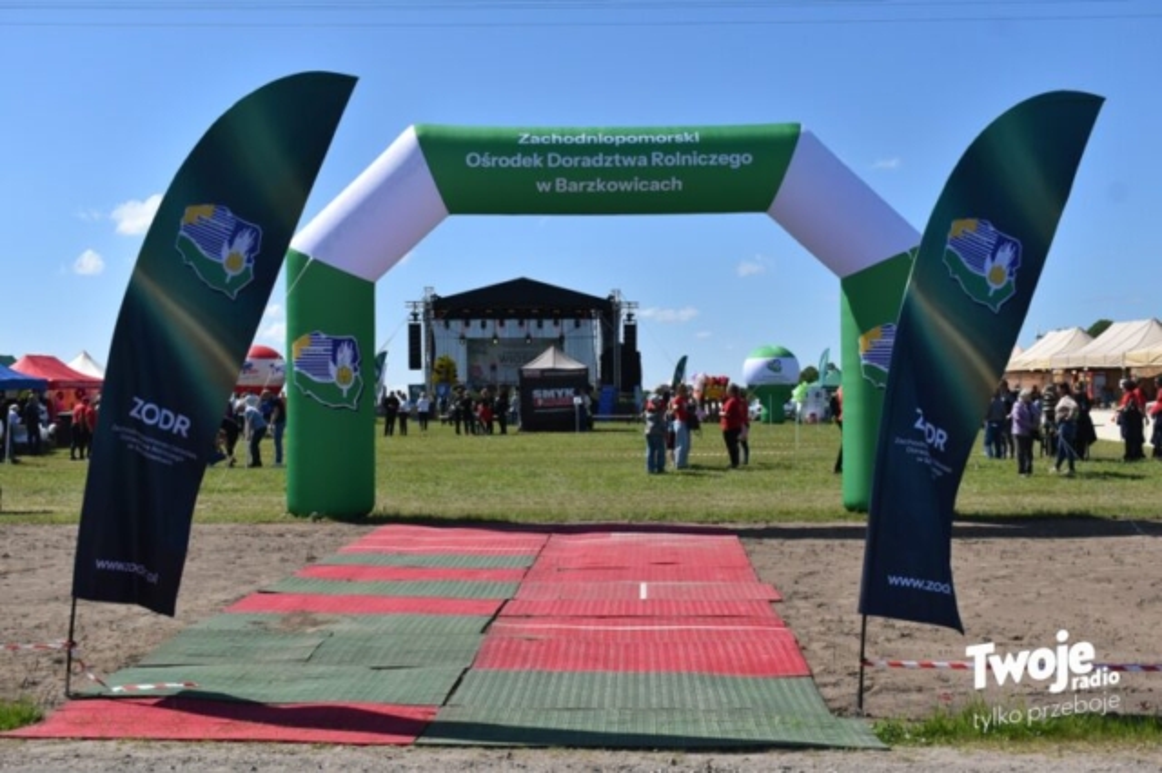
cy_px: 386
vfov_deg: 28.9
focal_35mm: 46
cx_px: 581
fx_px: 1500
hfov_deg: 42.3
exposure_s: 1/2000
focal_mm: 31
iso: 400
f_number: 8
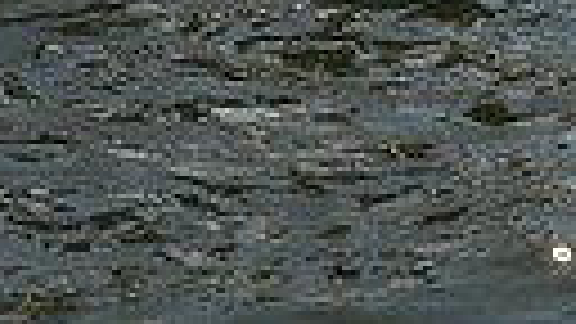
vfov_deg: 2.9
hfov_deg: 5.3
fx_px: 6216
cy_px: -972
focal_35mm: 407
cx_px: 461
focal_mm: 86
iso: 280
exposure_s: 1/1600
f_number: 9
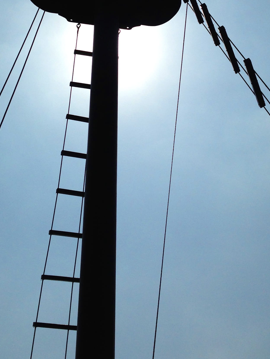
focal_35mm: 65
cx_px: 140
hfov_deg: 22.6
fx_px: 676
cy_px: 41
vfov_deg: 28.7
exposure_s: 1/13699
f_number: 2.4
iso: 50
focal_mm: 4.12
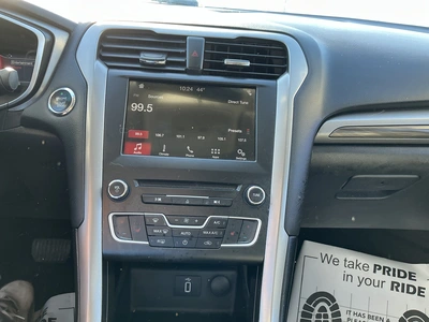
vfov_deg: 49.7
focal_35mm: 28
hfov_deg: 63.4
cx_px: 214
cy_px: 161
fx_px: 347
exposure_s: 1/61
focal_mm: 3
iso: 64
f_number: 1.8
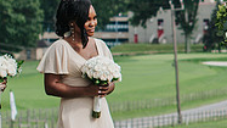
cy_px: 67
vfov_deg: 3.5
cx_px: 375
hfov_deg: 6.1
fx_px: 2088
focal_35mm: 347
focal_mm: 50
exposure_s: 1/1600
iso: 160
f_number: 3.2
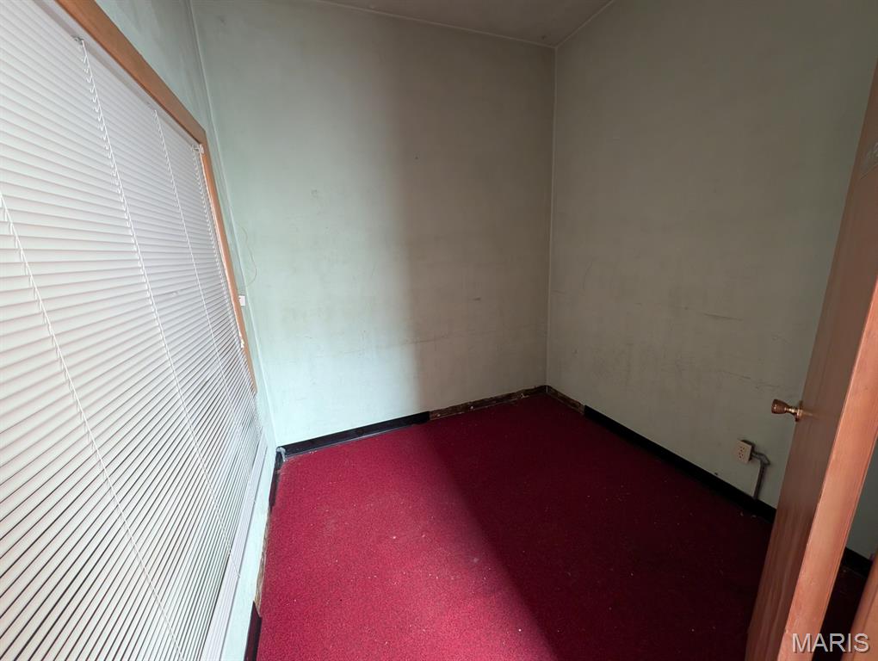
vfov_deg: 94.6
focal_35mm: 12
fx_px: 305
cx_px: 439
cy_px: 330
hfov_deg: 110.5
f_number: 1.95
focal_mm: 2.23
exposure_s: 1/27.5
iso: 310
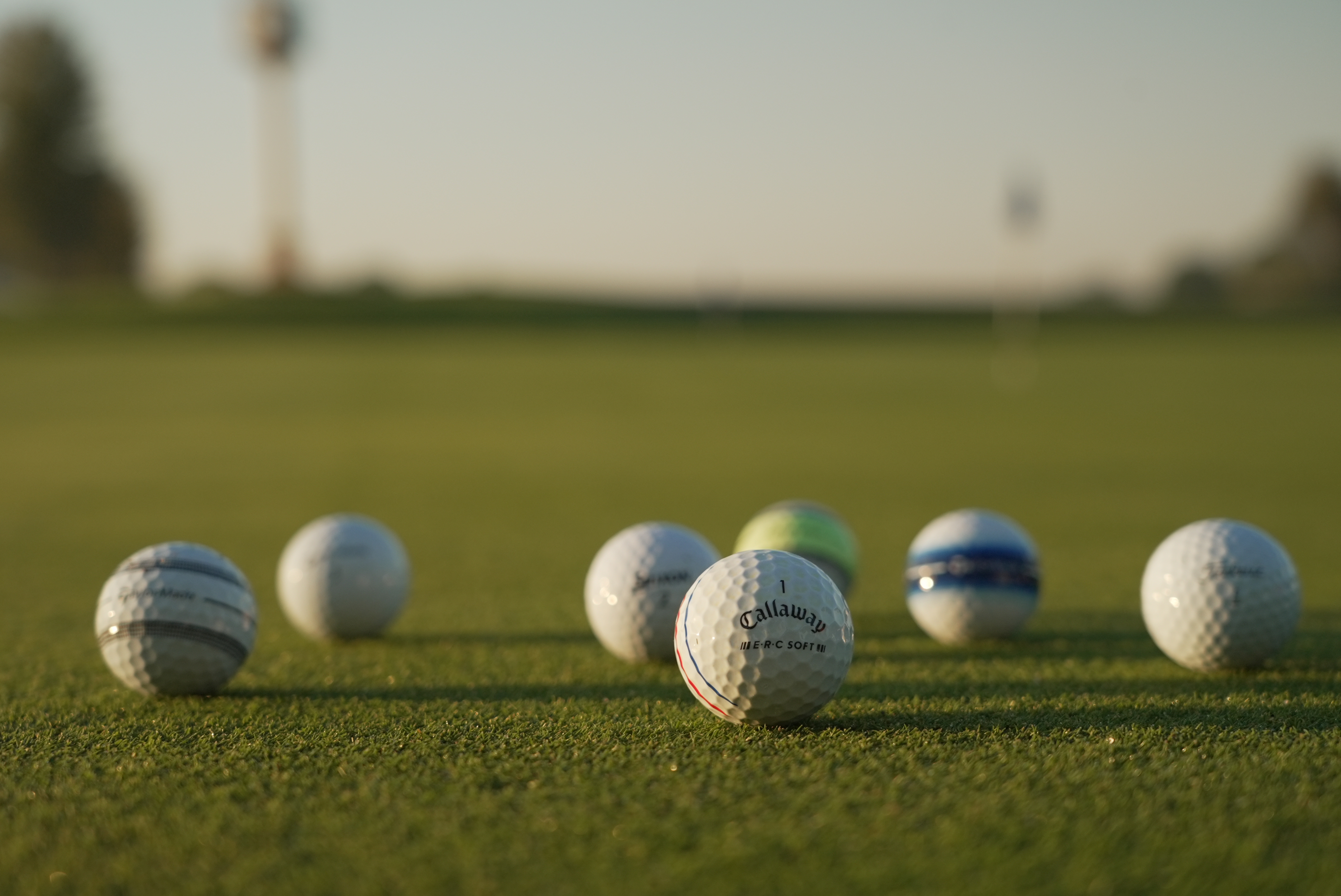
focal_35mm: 63
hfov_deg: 31.9
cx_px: 670
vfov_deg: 21.6
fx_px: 2348
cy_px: 448
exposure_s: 1/60
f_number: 5.6
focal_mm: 63
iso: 800
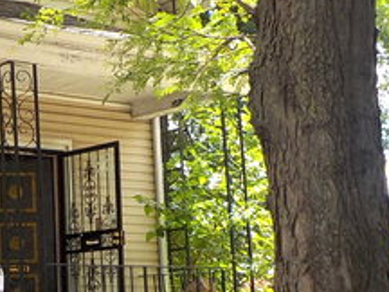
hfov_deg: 21.0
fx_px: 1000
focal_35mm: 89
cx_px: -29
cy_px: 193
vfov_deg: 16.6
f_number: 3.3
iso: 125
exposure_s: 1/250
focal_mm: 4.1
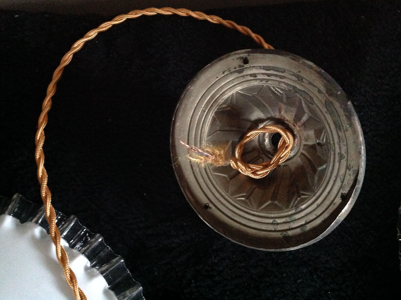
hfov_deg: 52.7
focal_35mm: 35
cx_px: 200
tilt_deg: -73.3
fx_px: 405
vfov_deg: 40.6
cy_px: 150
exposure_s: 1/15
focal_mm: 4.28
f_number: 2.4
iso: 800
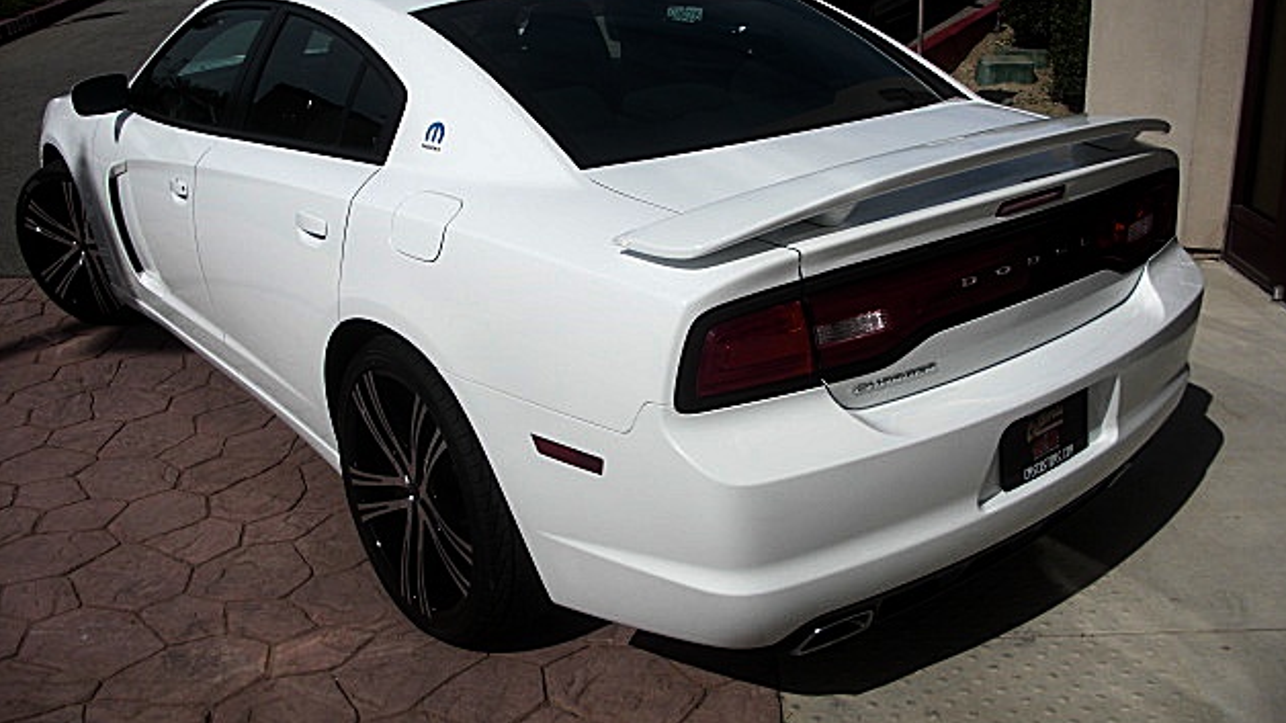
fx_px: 1364
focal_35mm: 40
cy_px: 301
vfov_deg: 29.6
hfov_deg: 50.5
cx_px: 653
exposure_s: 1/320
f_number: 7.9
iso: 50
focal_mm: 6.3
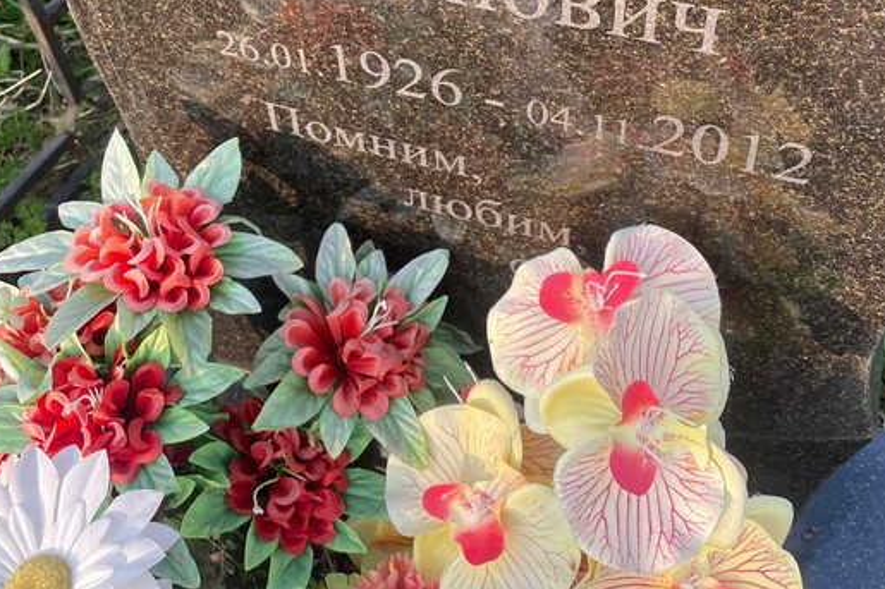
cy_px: 89
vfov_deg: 30.8
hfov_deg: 46.2
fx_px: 1032
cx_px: 526
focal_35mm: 42
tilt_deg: -41.8
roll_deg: +0.6
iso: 32
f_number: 1.6
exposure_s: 1/374
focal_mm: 4.2
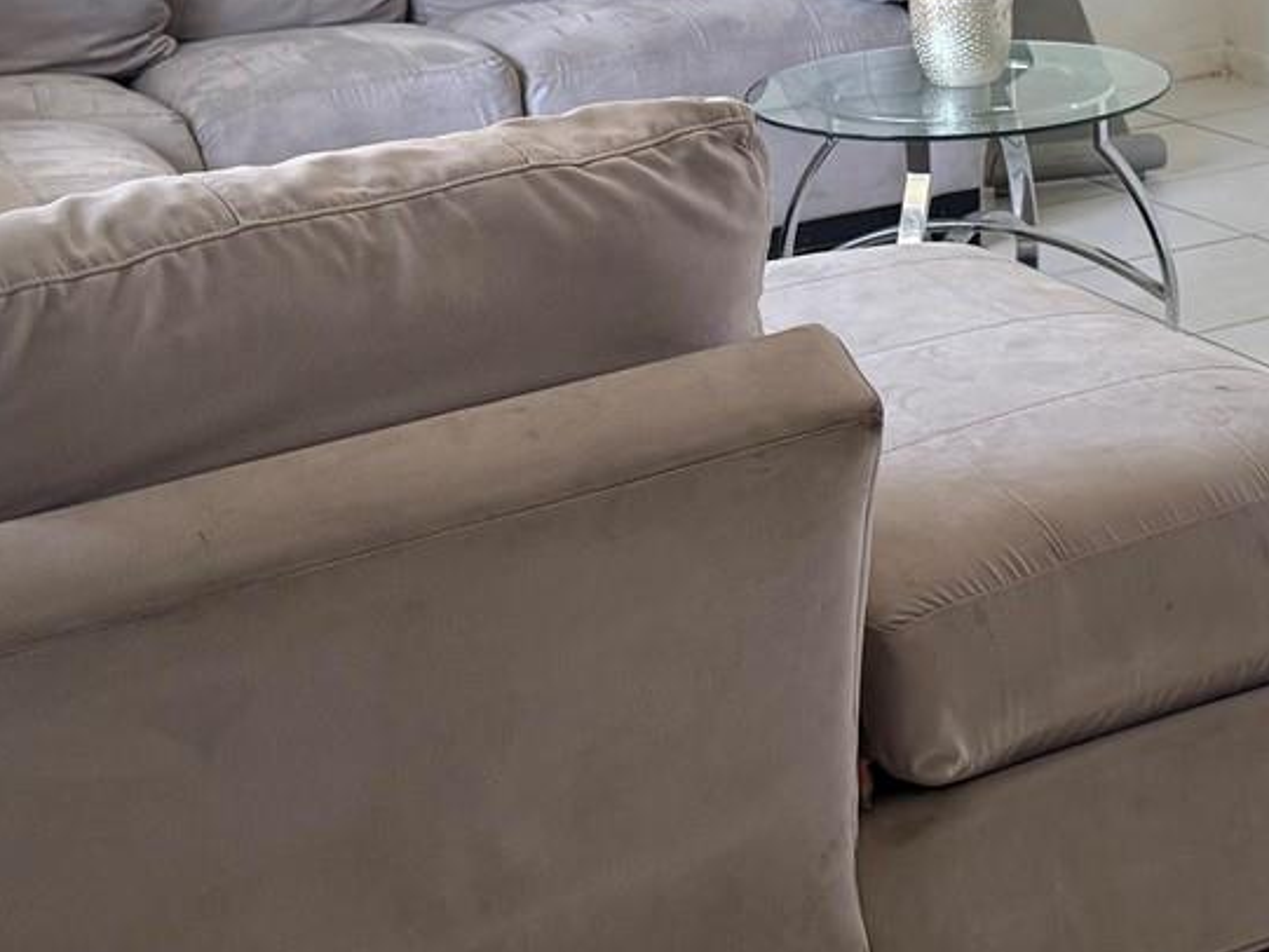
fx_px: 2603
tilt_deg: -10.9
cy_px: 33
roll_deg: +3.1
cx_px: 859
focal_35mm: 71
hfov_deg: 27.2
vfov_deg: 20.2
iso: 200
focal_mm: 6.76
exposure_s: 1/83
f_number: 1.78
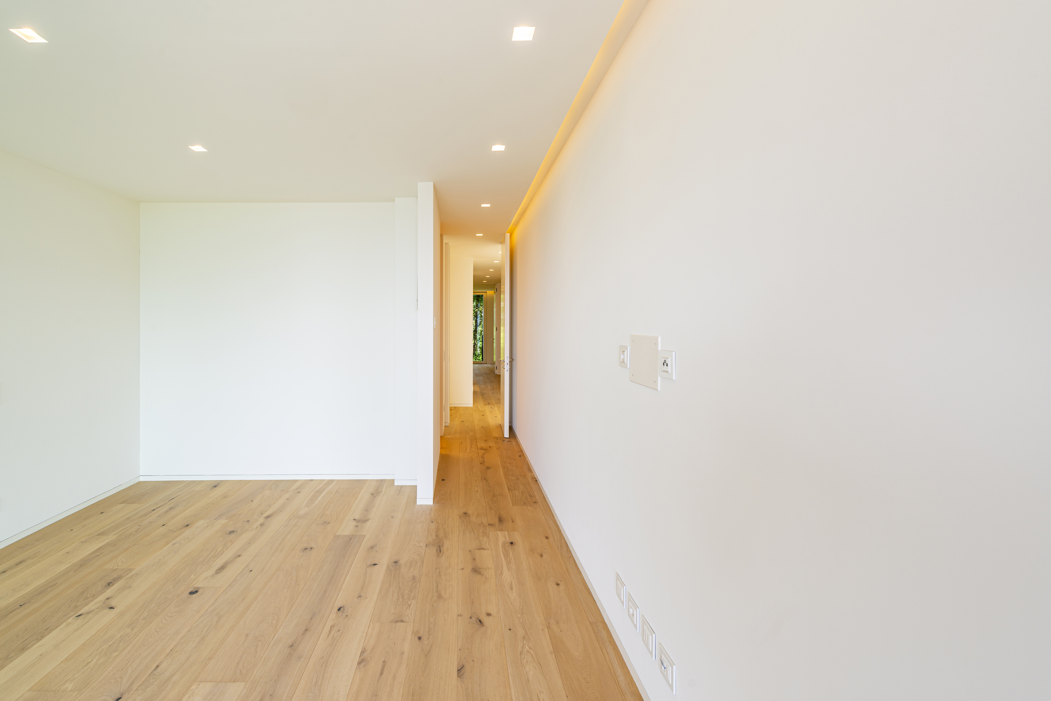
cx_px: 526
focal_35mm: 14
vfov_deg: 81.2
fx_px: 409
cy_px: 350
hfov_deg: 104.3
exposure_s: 1/10
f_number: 9
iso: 100
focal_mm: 14
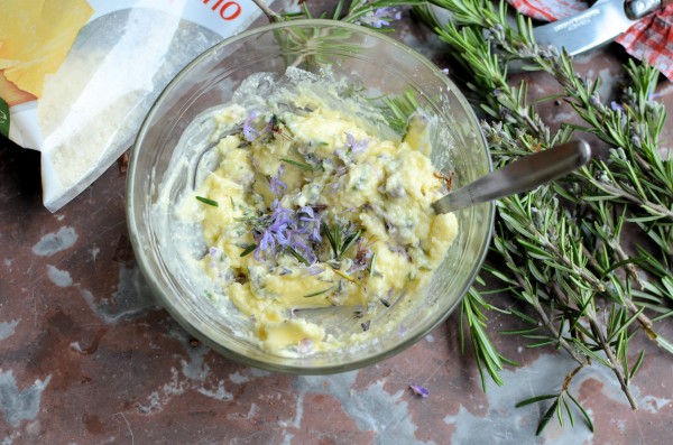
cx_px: 336
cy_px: 222
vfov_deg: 25.6
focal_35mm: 52
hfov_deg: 37.9
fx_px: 979
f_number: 5
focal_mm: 35
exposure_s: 1/100
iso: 400
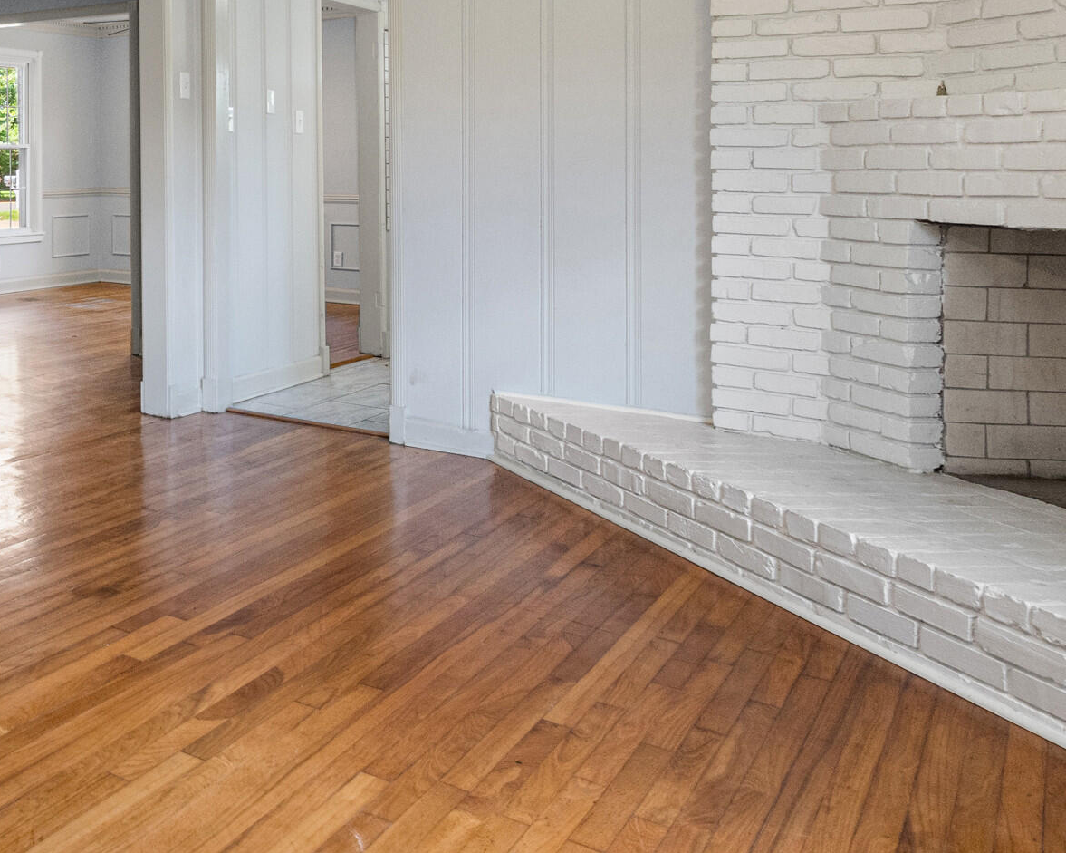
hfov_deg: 40.5
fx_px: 1167
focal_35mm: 37
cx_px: -84
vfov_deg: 38.3
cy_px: 142
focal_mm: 16
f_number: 9.5
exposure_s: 1/30
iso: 800
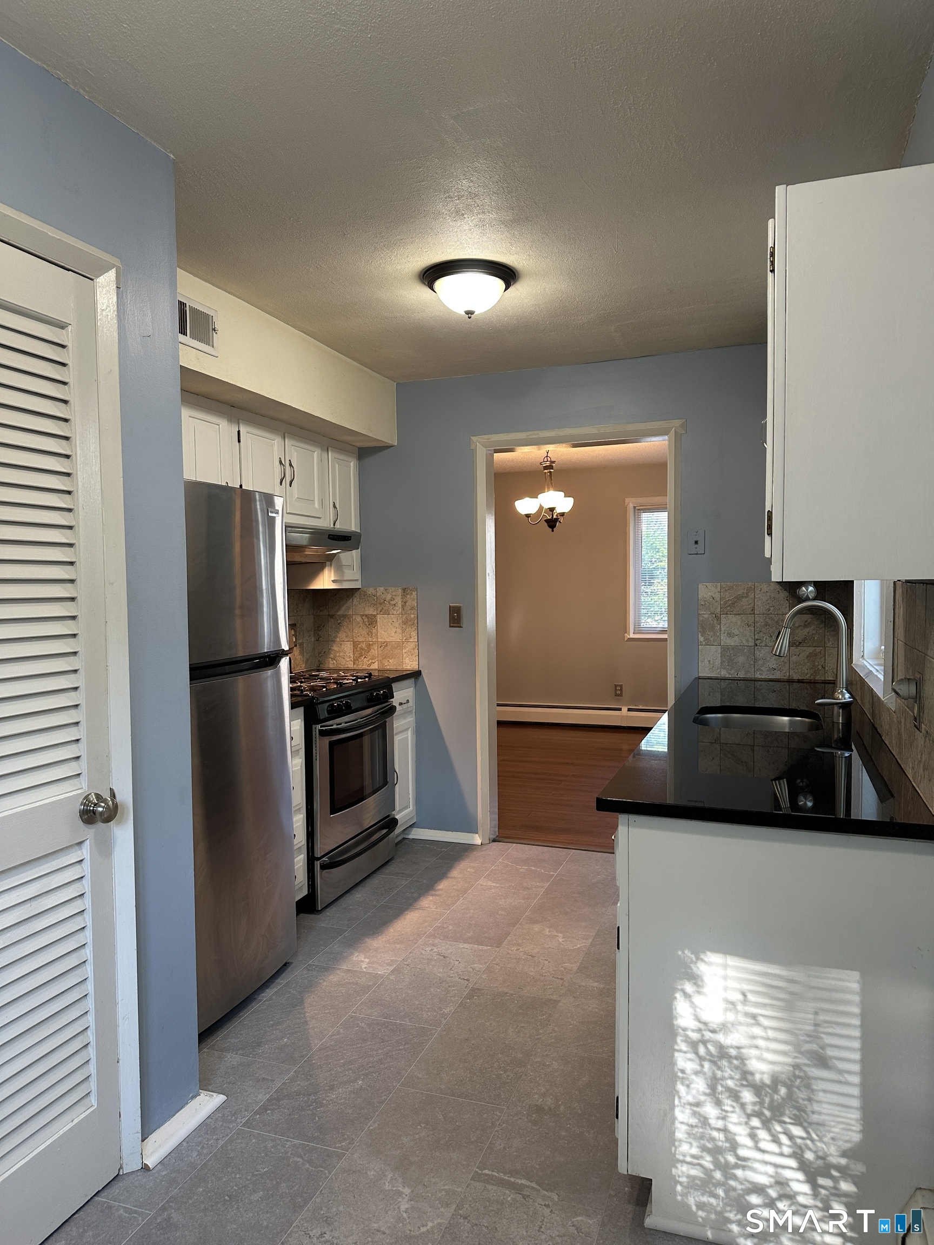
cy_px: 622
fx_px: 863
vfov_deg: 71.6
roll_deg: +0.7
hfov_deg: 56.8
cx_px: 467
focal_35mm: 24
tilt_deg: -1.2
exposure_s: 1/60
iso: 125
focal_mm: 6.86
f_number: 1.78
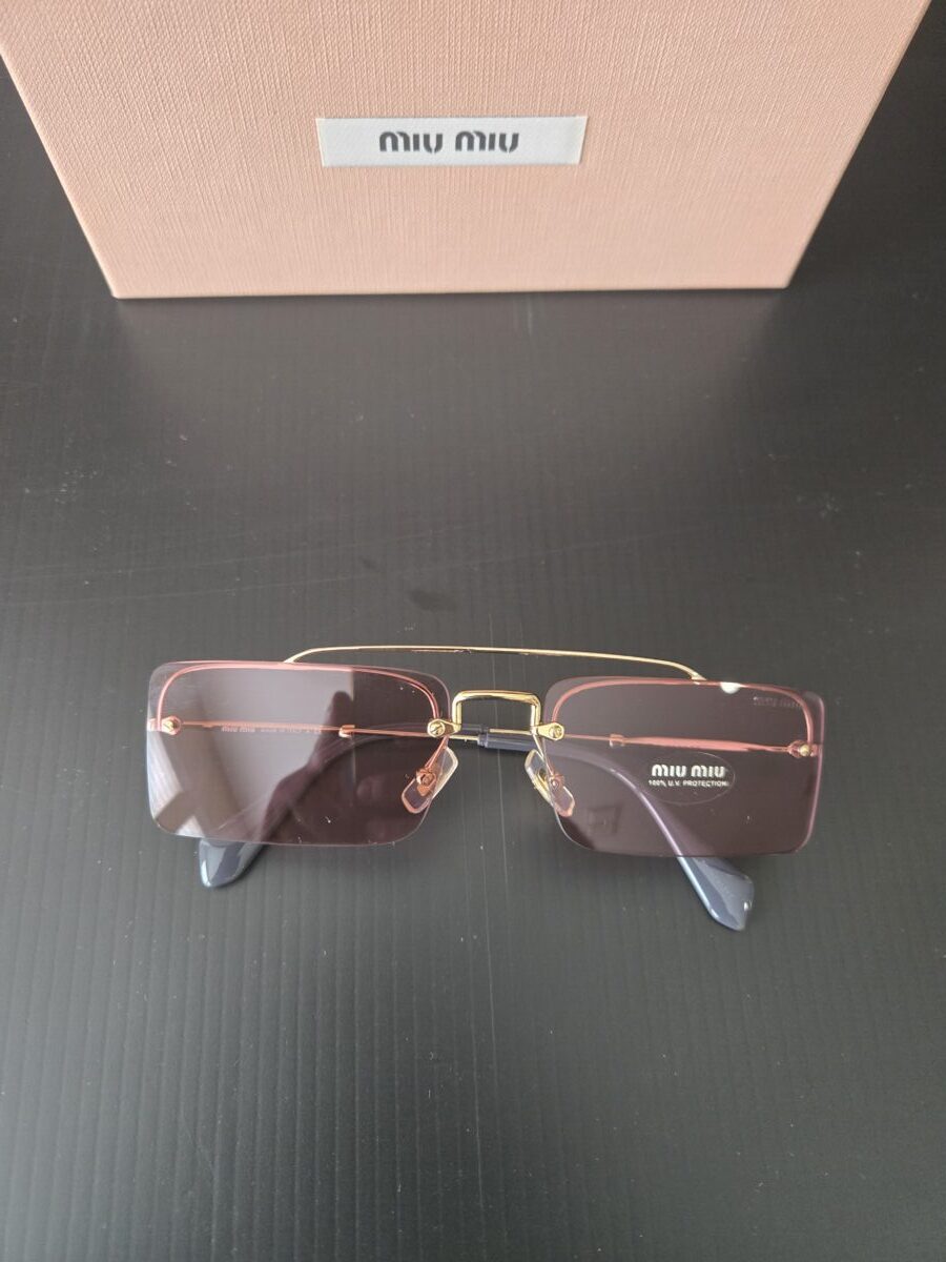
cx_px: 473
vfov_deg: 73.9
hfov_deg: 58.9
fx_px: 838
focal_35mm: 23
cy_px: 631
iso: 640
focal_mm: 5.4
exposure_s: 1/60
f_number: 1.8
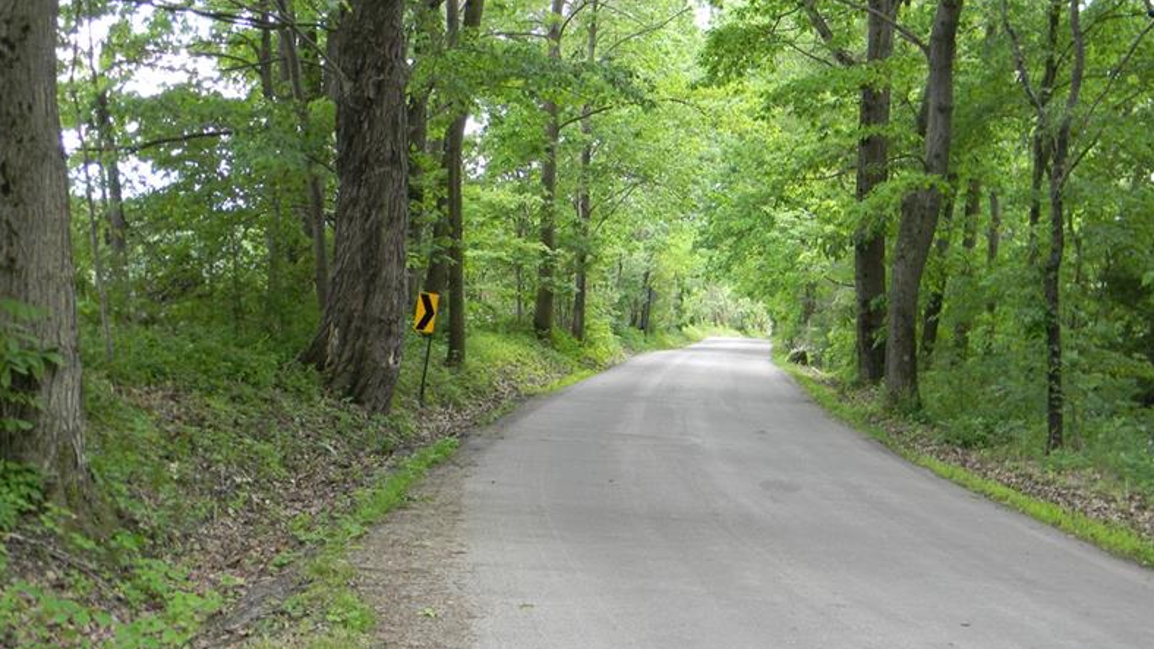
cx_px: 574
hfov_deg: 39.9
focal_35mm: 52
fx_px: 1591
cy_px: 333
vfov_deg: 23.0
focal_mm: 8.6
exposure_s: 1/30
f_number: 3.9
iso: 85
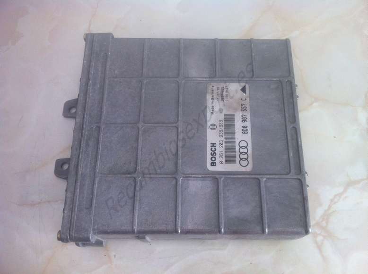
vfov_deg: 40.6
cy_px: 137
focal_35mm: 35
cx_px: 184
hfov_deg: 52.7
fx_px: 372
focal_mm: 3.85
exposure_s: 1/50
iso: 80
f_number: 2.8
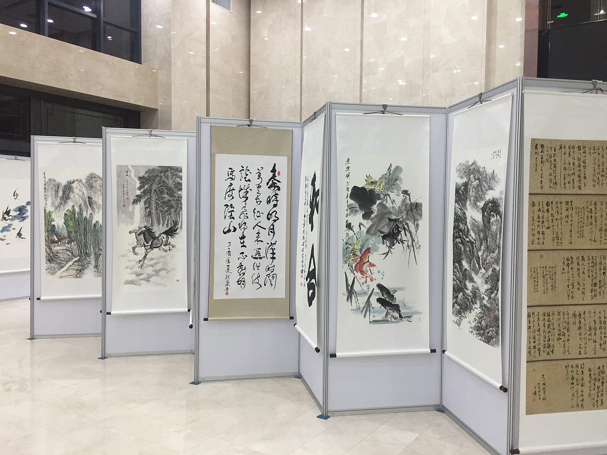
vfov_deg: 48.2
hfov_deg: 61.7
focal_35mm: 29
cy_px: 228
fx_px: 509
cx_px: 304
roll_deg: -0.9
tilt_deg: -1.8
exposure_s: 1/33
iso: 125
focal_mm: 4.15
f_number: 2.2
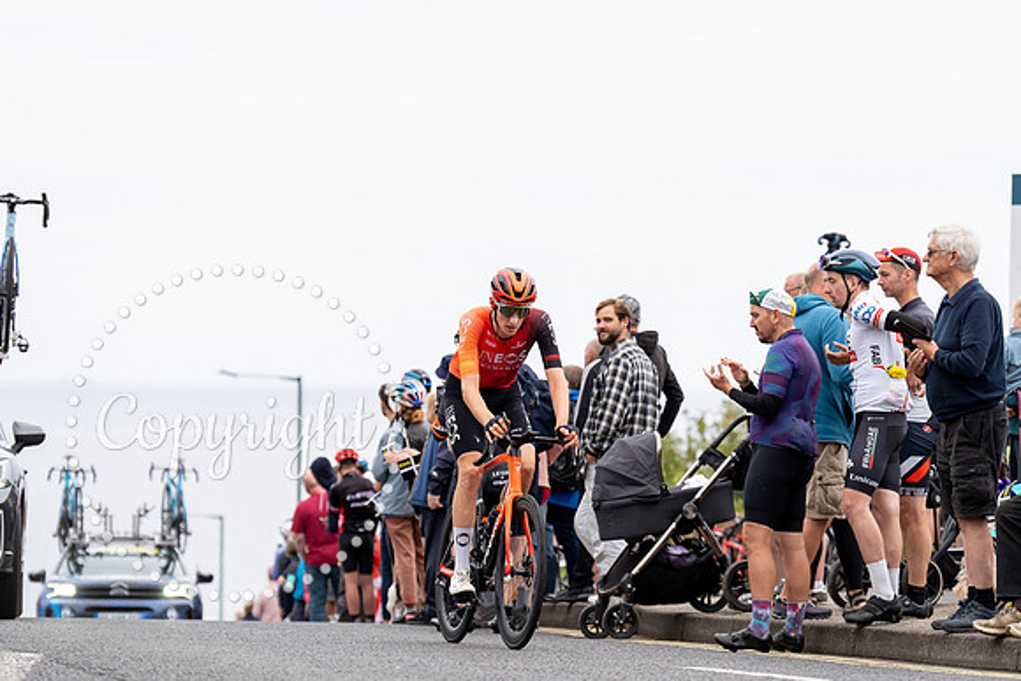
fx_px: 3659
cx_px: 510
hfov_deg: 15.9
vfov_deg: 10.6
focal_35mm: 129
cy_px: 340
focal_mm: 129
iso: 320
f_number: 3.5
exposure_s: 1/1000
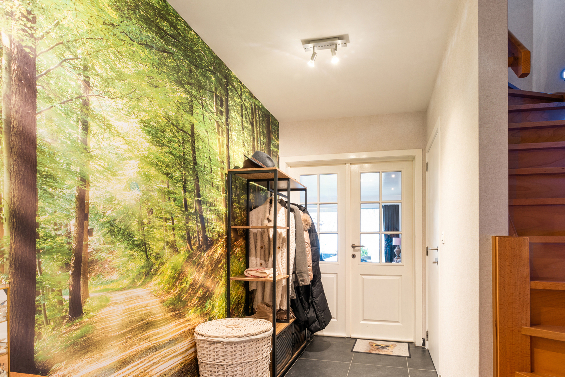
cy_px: 241
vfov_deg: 63.3
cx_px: 322
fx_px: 299
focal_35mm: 19
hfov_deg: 86.3
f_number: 11
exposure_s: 1/2.5
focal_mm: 14.8
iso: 250
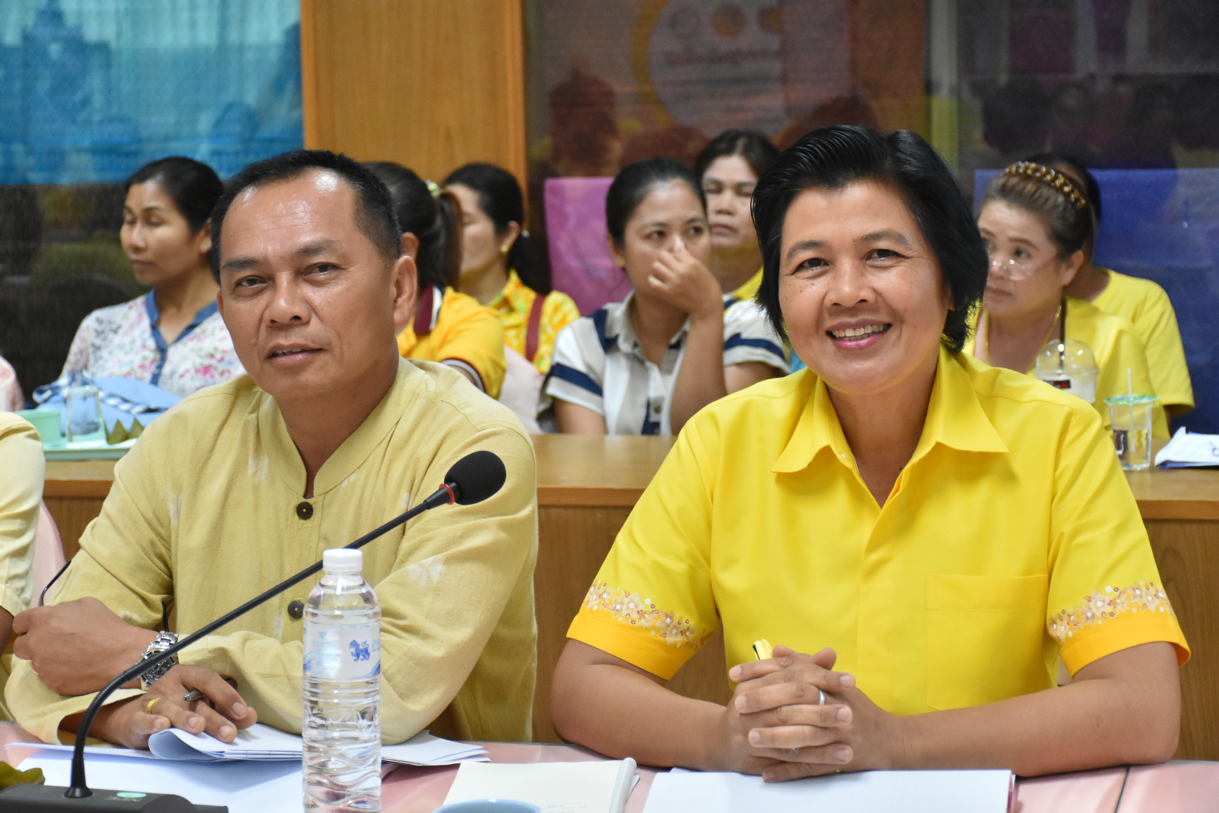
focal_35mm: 84
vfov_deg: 16.3
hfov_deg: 24.2
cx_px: 610
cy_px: 406
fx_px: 2844
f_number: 4.8
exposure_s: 1/160
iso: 2500
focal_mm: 56
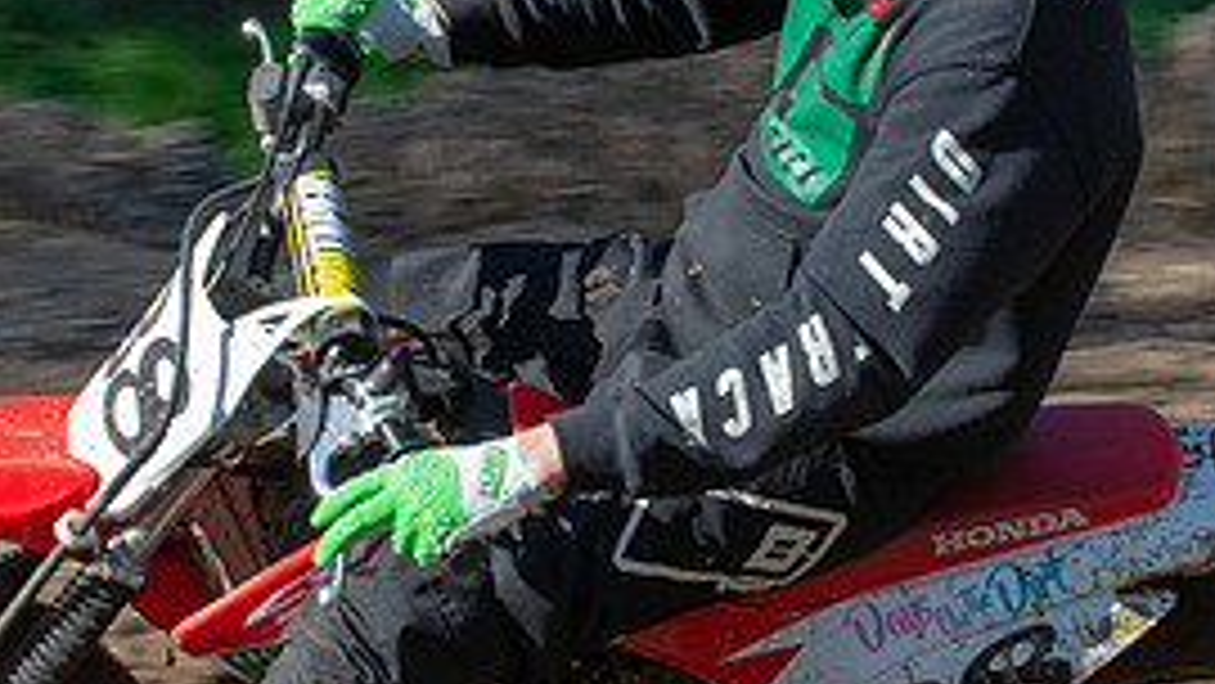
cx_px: 568
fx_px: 4705
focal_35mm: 146
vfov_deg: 8.3
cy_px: 243
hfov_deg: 14.7
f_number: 7.1
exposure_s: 1/400
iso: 200
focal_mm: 24
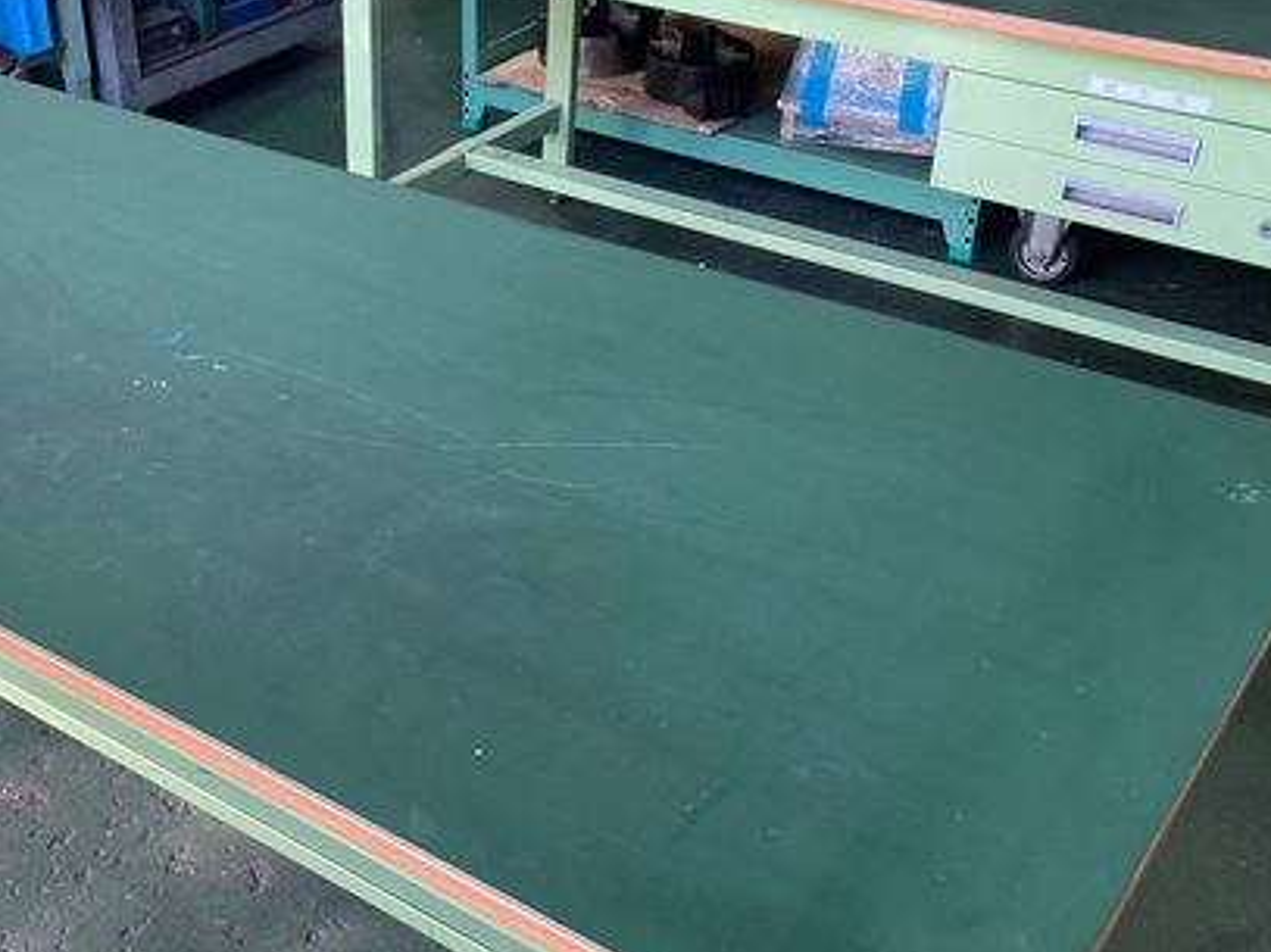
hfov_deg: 42.2
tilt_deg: -35.3
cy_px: 577
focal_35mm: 44
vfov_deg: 32.7
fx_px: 1615
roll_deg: +1.7
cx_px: 397
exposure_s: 1/109
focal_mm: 3.99
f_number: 1.8
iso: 80
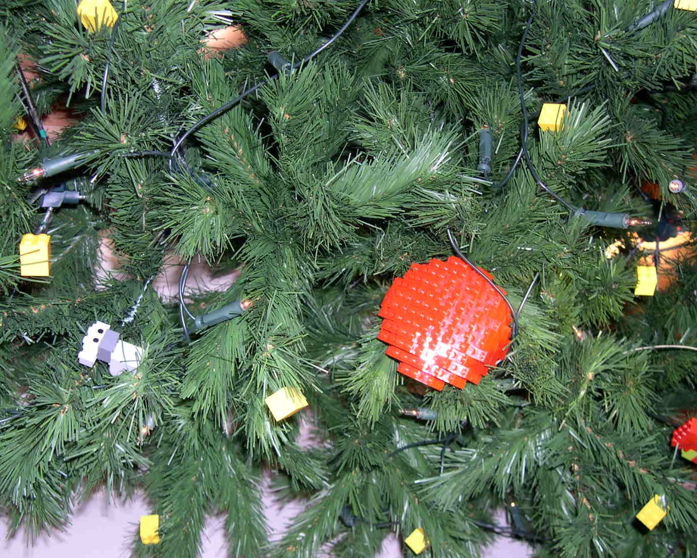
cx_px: 323
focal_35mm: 43
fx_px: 887
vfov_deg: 34.9
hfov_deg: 42.9
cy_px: 279
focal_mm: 8
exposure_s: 1/60
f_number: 2.8
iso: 100
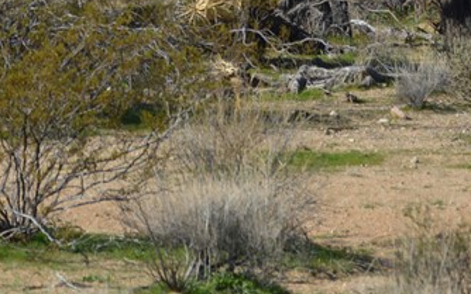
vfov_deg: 4.8
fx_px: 3501
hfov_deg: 7.7
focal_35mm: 273
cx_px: 79
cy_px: -187
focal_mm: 55
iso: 400
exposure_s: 1/1600
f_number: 7.1
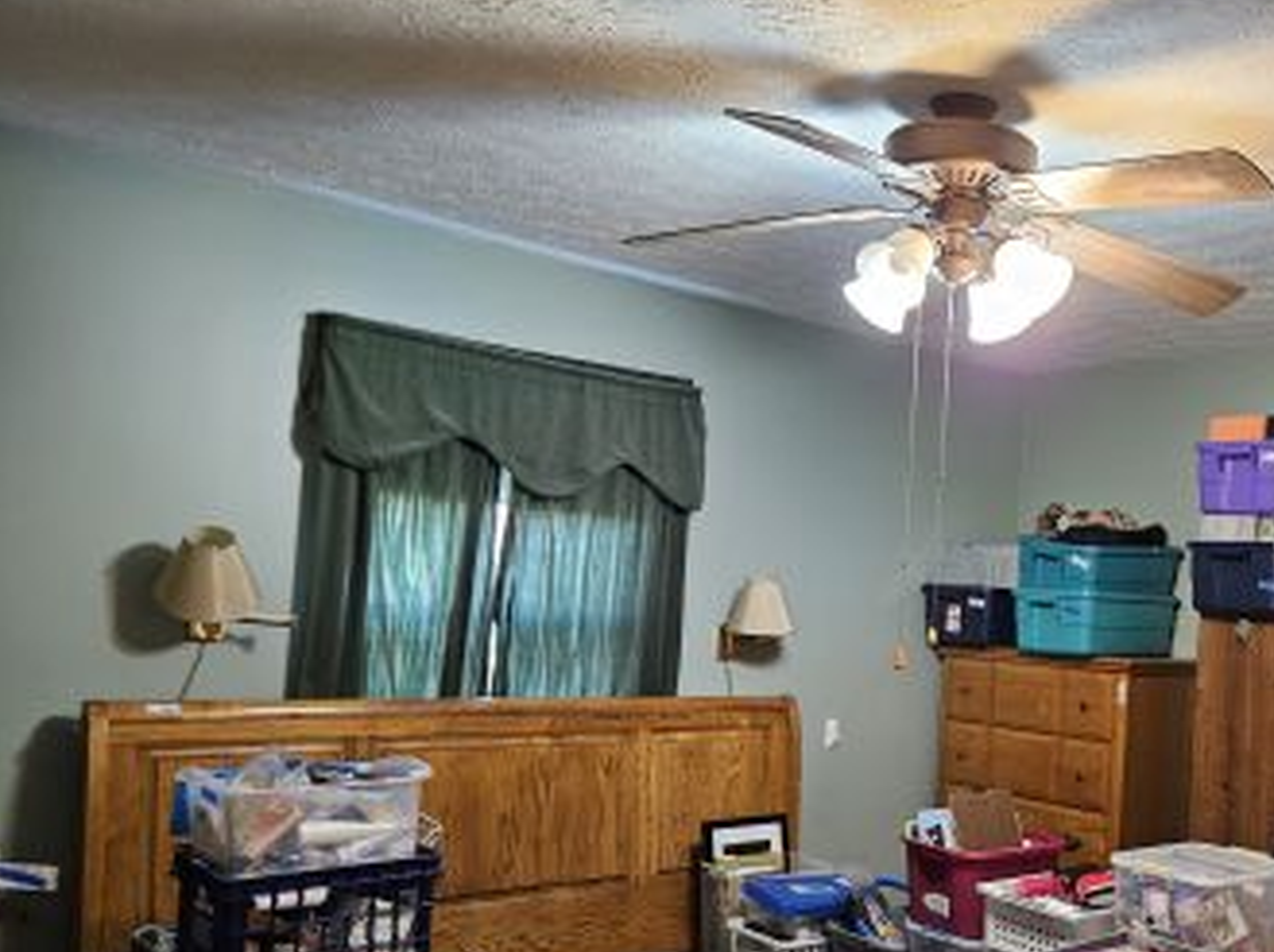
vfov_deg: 40.3
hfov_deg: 51.2
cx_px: 902
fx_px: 1287
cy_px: 610
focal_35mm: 35
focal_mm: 5.4
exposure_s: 1/24
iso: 500
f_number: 1.8
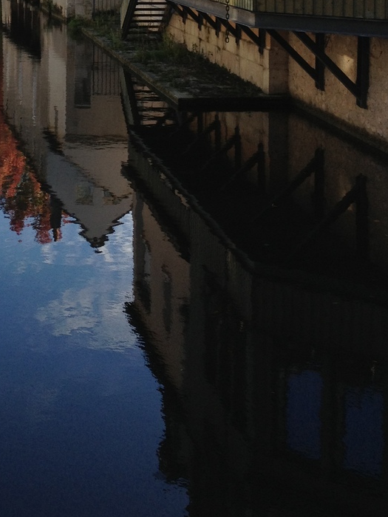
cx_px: 7
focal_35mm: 80
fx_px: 1196
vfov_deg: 23.2
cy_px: -31
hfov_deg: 18.0
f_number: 2.4
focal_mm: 4.28
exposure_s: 1/383
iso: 50
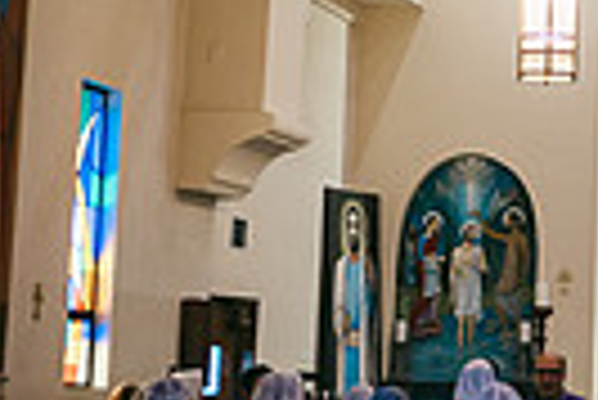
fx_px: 2561
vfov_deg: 8.8
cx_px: 989
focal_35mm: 154
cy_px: -110
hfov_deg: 12.4
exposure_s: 1/640
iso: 800
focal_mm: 35
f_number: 1.2
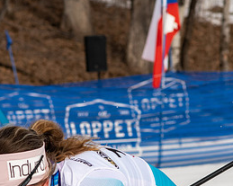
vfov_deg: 5.0
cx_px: 102
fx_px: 2151
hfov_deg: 6.2
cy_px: 153
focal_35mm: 312
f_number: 5.6
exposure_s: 1/2000
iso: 400
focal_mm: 85
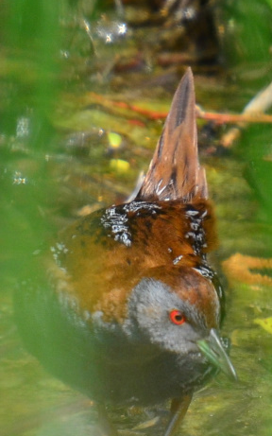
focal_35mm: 1667
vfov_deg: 1.3
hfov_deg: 0.8
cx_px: 234
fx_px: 19778
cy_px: 281
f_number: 8
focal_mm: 420
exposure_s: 1/500
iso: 400
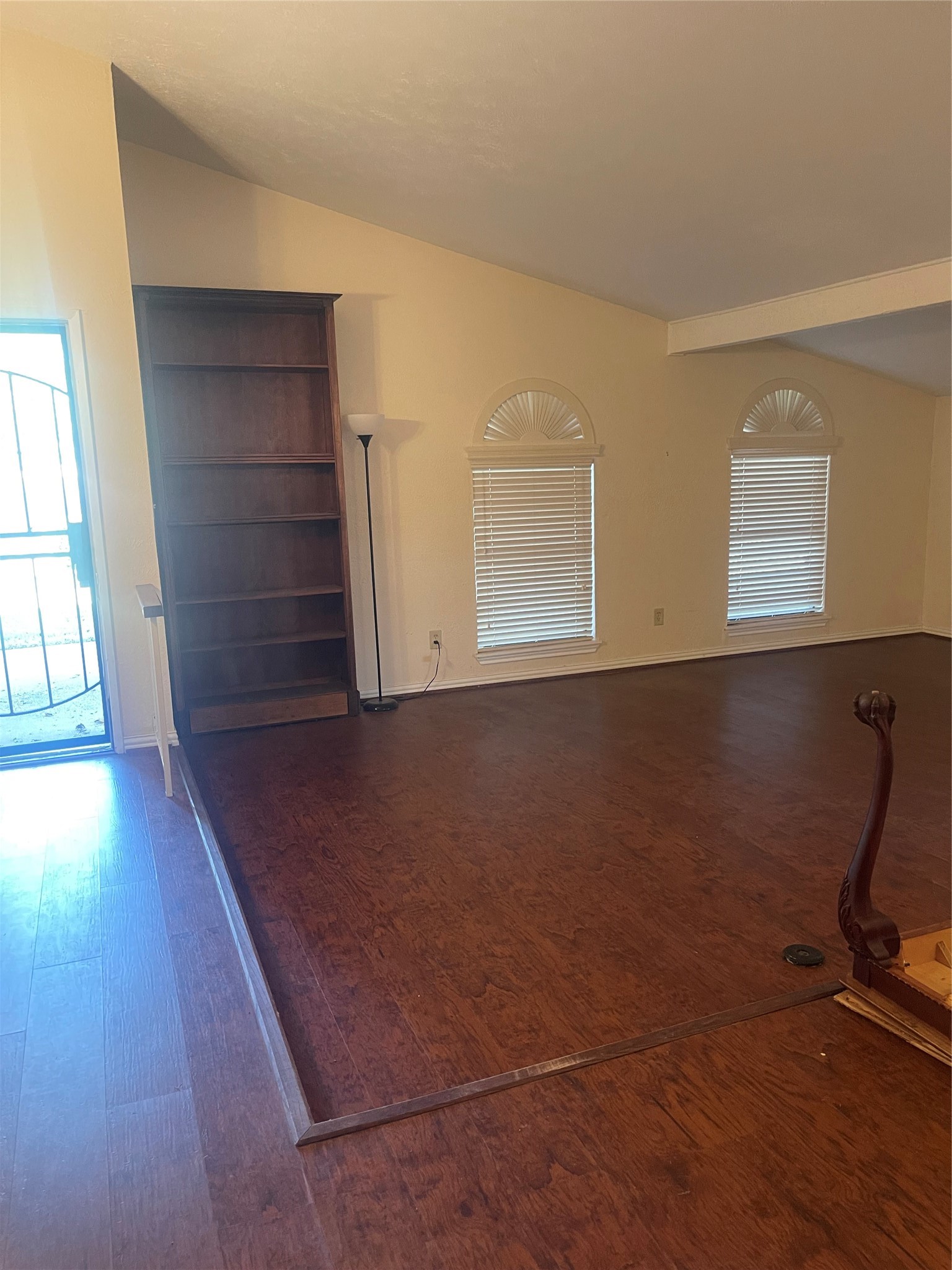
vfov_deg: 69.4
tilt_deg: -9.7
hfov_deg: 54.9
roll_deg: +2.7
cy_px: 635
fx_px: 917
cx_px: 476
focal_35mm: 25
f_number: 1.6
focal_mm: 5.1
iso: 400
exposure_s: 1/60
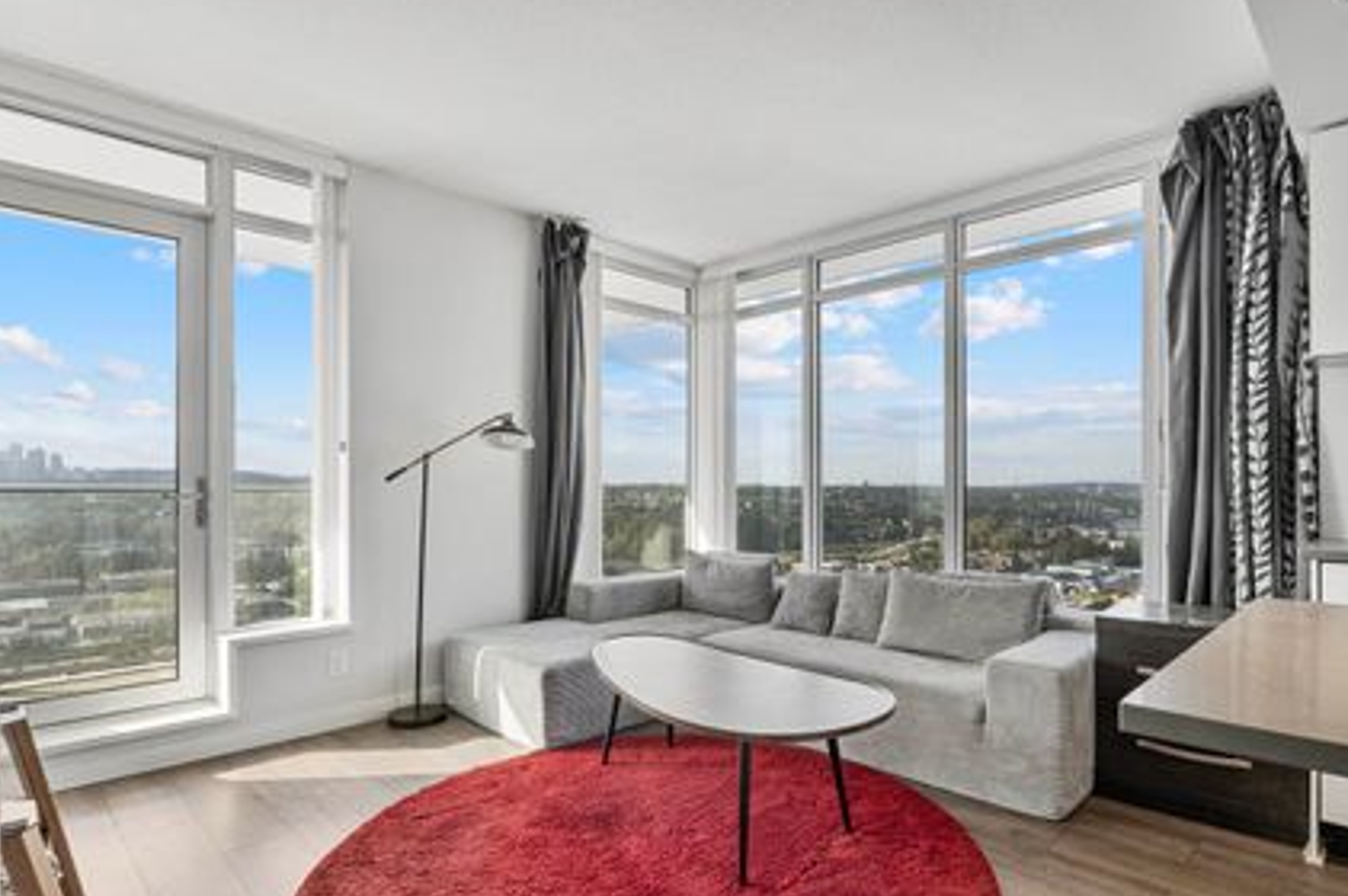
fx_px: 733
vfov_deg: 62.8
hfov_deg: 84.9
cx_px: 746
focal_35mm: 20
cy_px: 488
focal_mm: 11
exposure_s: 1/15
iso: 100
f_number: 9
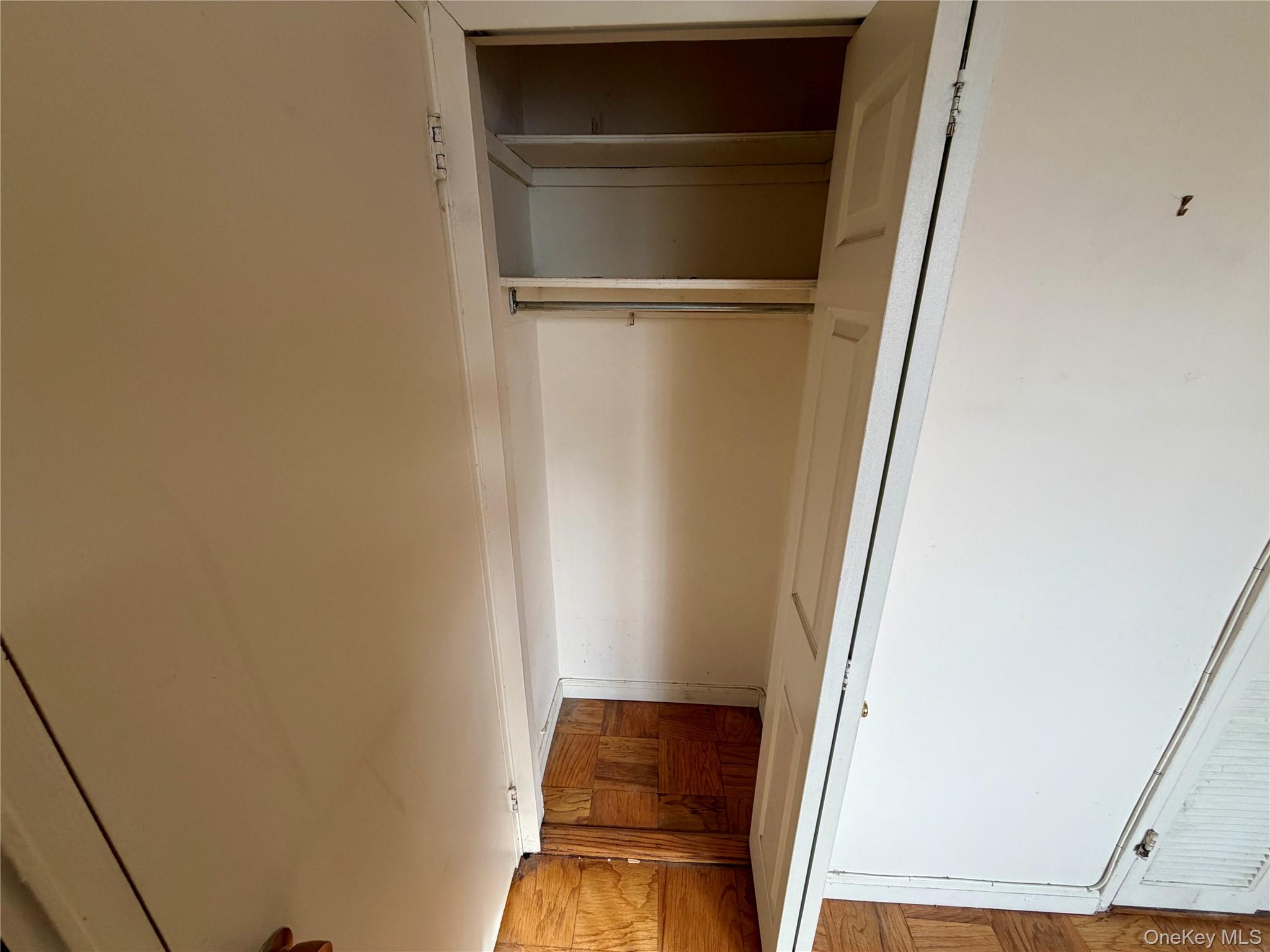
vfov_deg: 85.7
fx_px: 514
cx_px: 635
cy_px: 476
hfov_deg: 102.1
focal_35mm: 14
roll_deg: +0.0
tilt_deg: -22.0
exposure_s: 1/120
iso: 125
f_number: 2.2
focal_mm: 2.22
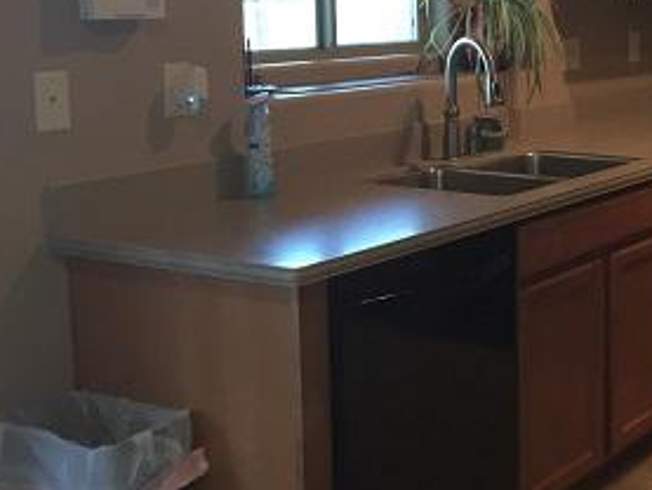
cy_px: 155
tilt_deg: -8.3
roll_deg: -0.9
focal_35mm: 67
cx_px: 683
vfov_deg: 21.8
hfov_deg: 27.0
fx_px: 1263
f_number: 2.2
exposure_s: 1/30
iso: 100
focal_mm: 4.15
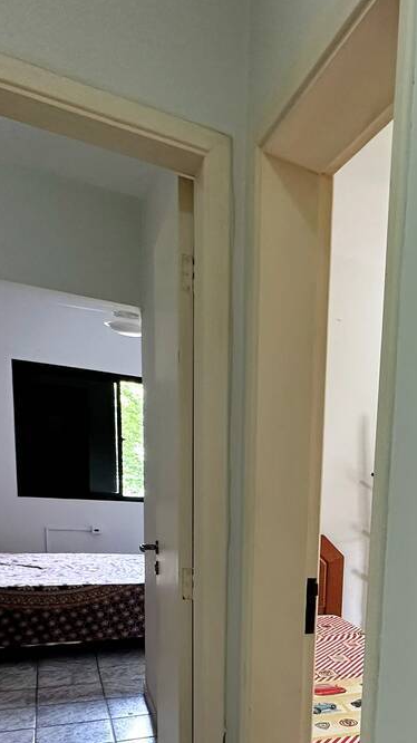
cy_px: 599
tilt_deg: -10.4
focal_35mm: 33
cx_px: 495
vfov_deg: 55.2
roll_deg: -5.4
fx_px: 650
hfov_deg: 30.5
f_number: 2.2
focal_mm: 2.22
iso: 250
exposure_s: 1/120
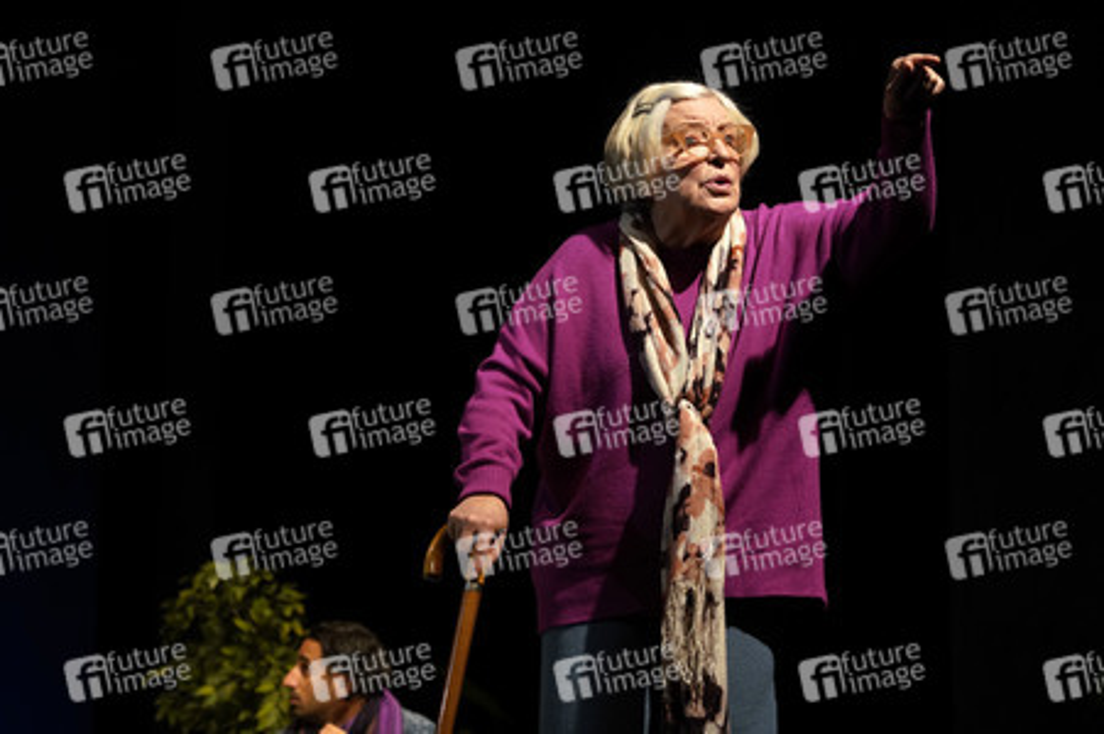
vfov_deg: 13.1
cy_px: 367
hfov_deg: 19.7
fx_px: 3187
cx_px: 552
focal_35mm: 104
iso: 1600
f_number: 5.6
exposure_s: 1/200
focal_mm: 104
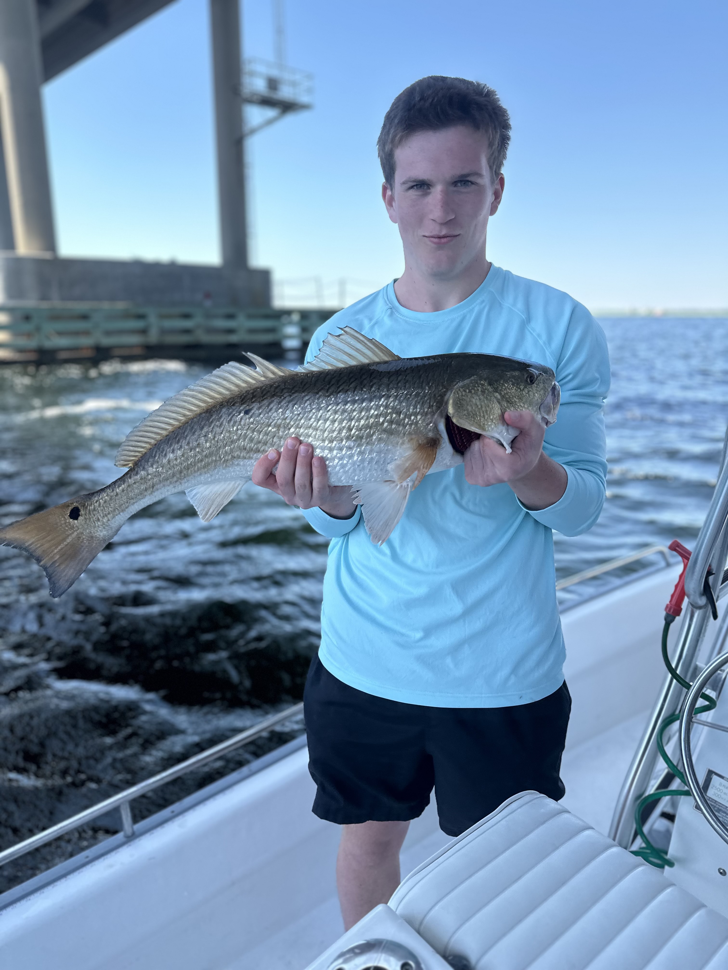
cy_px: 485
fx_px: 673
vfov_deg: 71.6
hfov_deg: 56.8
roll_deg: +0.5
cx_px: 364
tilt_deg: -14.2
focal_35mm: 24
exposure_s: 1/1562
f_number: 1.78
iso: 80
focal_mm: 6.86
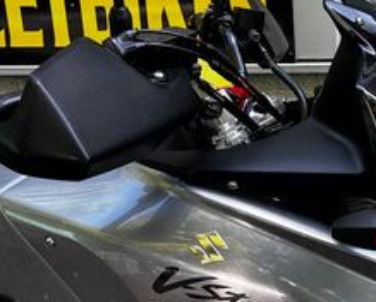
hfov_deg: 24.2
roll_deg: +0.5
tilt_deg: -16.9
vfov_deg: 20.7
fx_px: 825
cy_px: 206
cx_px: 397
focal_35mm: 74
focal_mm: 5.1
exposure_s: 1/122
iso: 50
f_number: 1.6
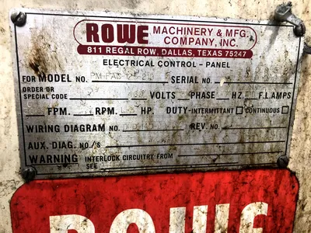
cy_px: 116
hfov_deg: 63.4
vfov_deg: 49.7
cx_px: 156
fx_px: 252
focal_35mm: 28
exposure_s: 1/24
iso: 40
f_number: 1.8
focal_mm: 4
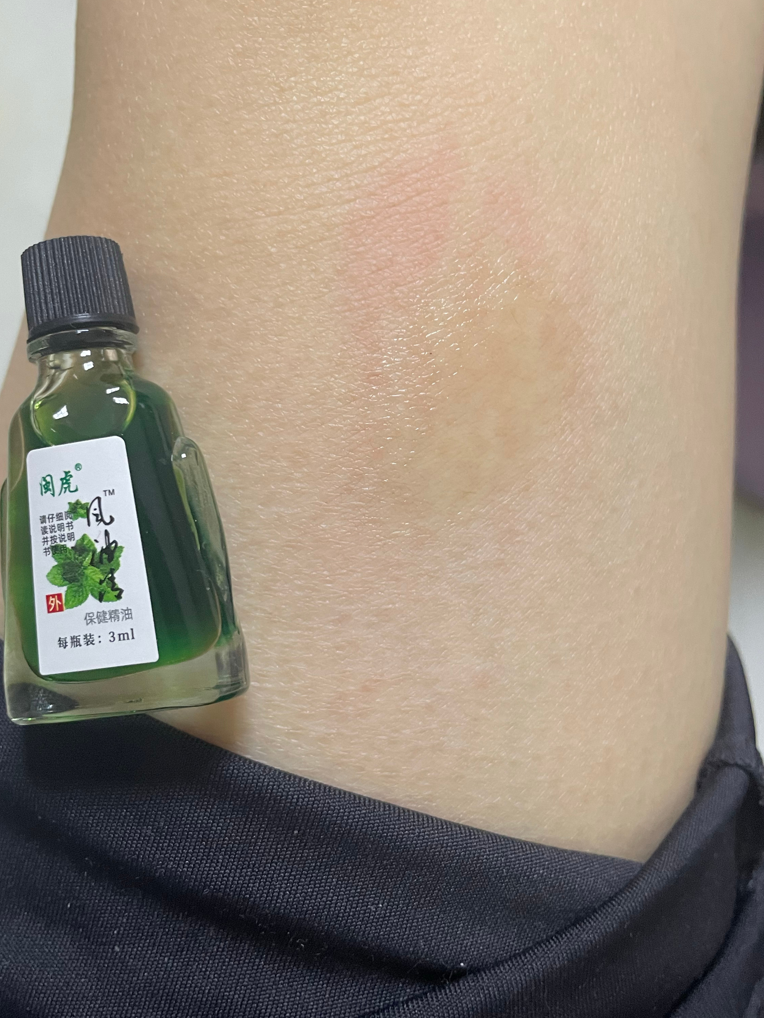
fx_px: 1030
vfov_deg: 52.6
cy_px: 480
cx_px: 338
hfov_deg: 40.6
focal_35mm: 35
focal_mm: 4.2
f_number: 1.6
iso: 250
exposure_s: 1/60
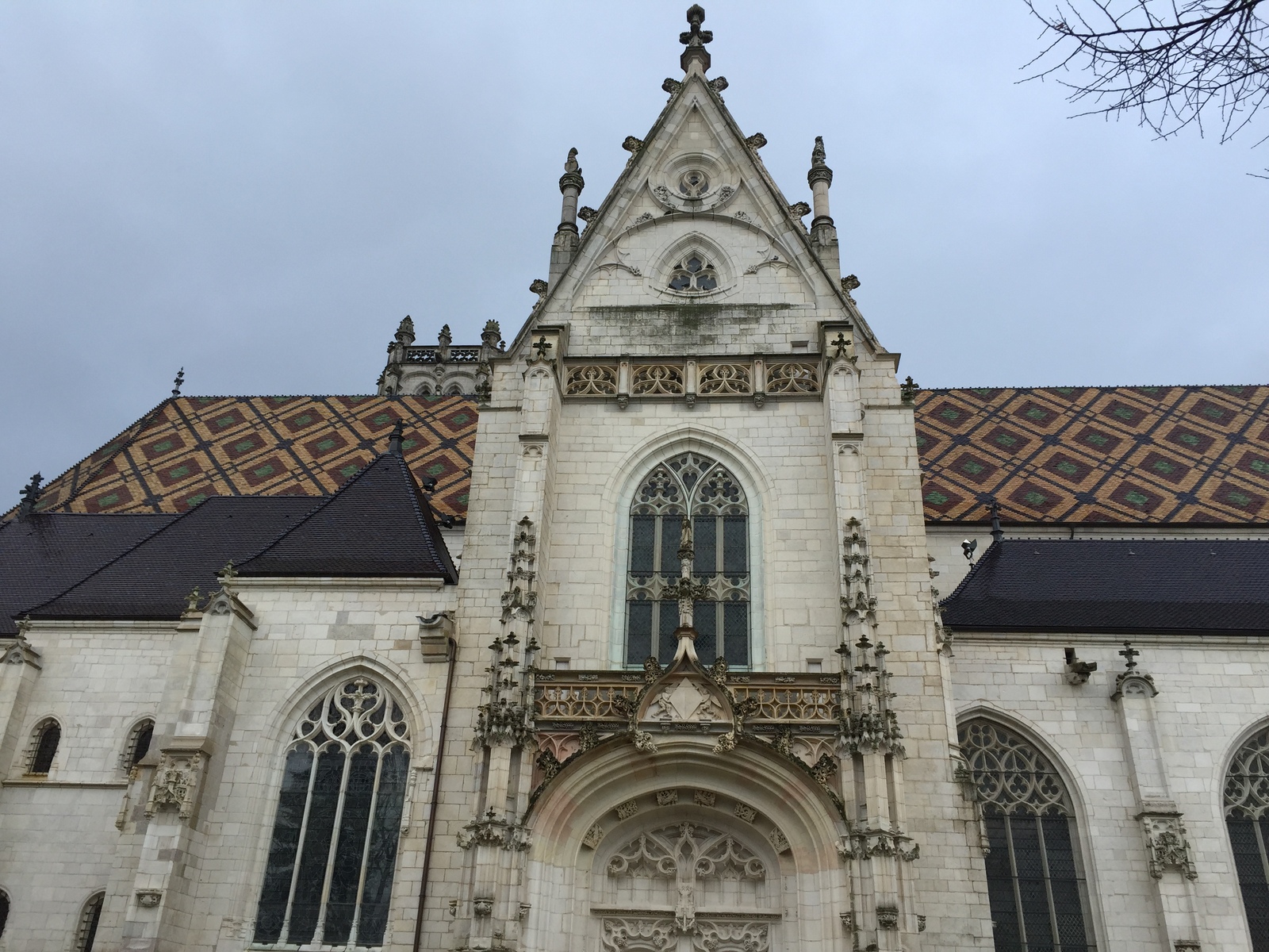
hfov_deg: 61.7
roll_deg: -3.0
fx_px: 1063
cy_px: 476
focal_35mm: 29
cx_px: 634
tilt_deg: +28.4
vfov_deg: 48.2
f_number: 2.2
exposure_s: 1/942
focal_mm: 4.15
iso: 32
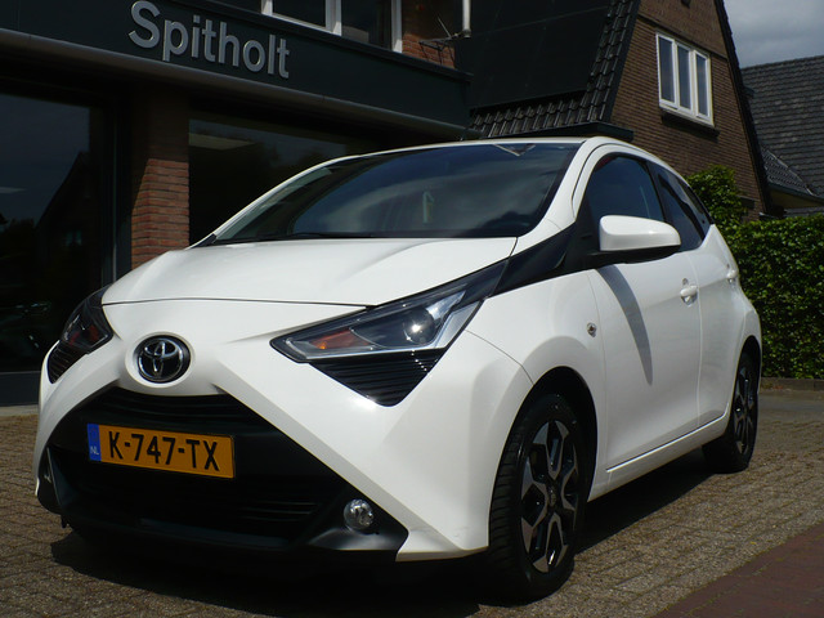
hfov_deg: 43.9
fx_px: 1024
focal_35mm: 43
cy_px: 309
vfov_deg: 33.6
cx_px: 412
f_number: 8
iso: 100
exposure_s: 1/640
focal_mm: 6.1
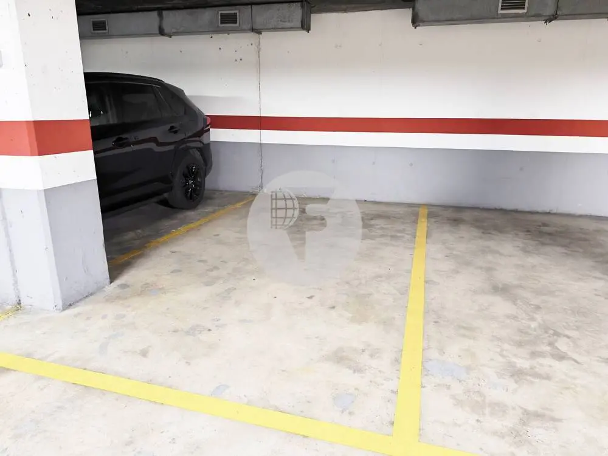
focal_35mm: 23
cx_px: 304
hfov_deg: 73.9
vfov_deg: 58.9
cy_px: 228
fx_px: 404
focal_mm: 6.18
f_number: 1.65
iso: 5000
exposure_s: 1/14.3
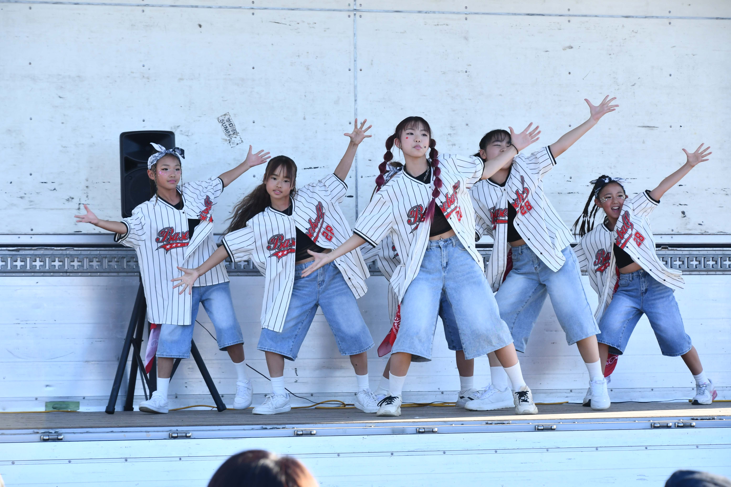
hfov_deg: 15.2
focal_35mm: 135
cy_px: 244
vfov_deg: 10.2
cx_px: 366
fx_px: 2741
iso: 500
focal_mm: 90
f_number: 7.1
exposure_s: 1/400
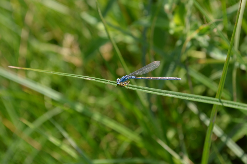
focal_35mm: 82
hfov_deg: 24.7
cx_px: 124
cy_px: 82
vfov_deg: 16.5
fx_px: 565
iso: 100
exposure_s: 1/125
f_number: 8
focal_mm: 55
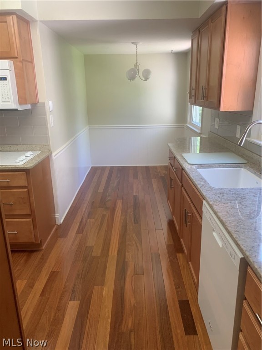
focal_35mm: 26
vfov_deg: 67.3
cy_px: 175
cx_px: 131
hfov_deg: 53.1
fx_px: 262
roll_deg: +0.8
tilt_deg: -15.1
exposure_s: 1/60
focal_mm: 4.25
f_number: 1.8
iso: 100
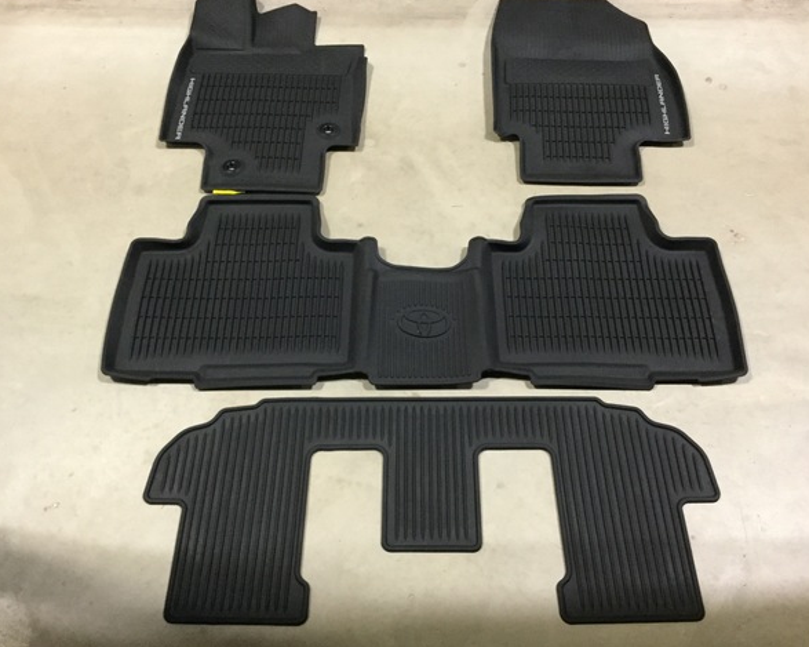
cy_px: 321
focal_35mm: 33
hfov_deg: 54.2
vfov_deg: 44.5
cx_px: 405
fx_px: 790
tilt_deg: -56.3
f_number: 2.4
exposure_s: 1/15
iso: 250
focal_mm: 3.3
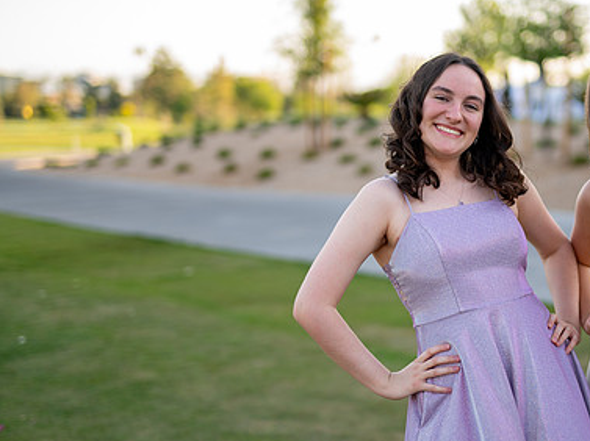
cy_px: 228
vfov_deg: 19.9
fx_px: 1260
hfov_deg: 26.1
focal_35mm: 74
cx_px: 427
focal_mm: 50
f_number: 1.4
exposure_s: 1/640
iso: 100
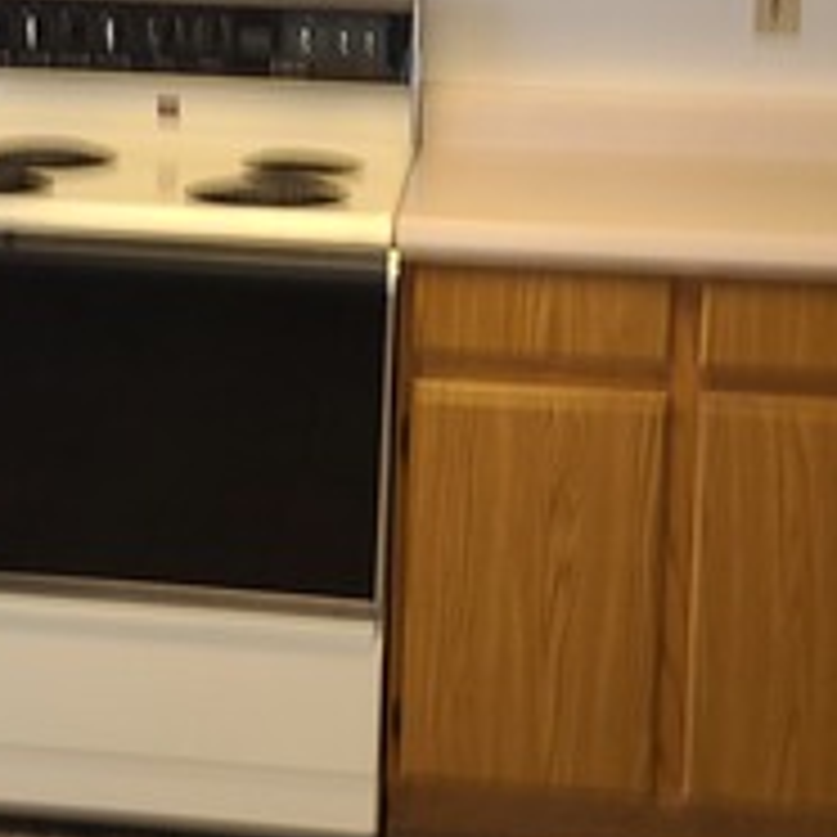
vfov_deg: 21.3
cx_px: 225
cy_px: 32
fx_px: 2161
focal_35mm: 79
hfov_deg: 21.8
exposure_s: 1/24
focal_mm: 5.4
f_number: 1.8
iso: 125
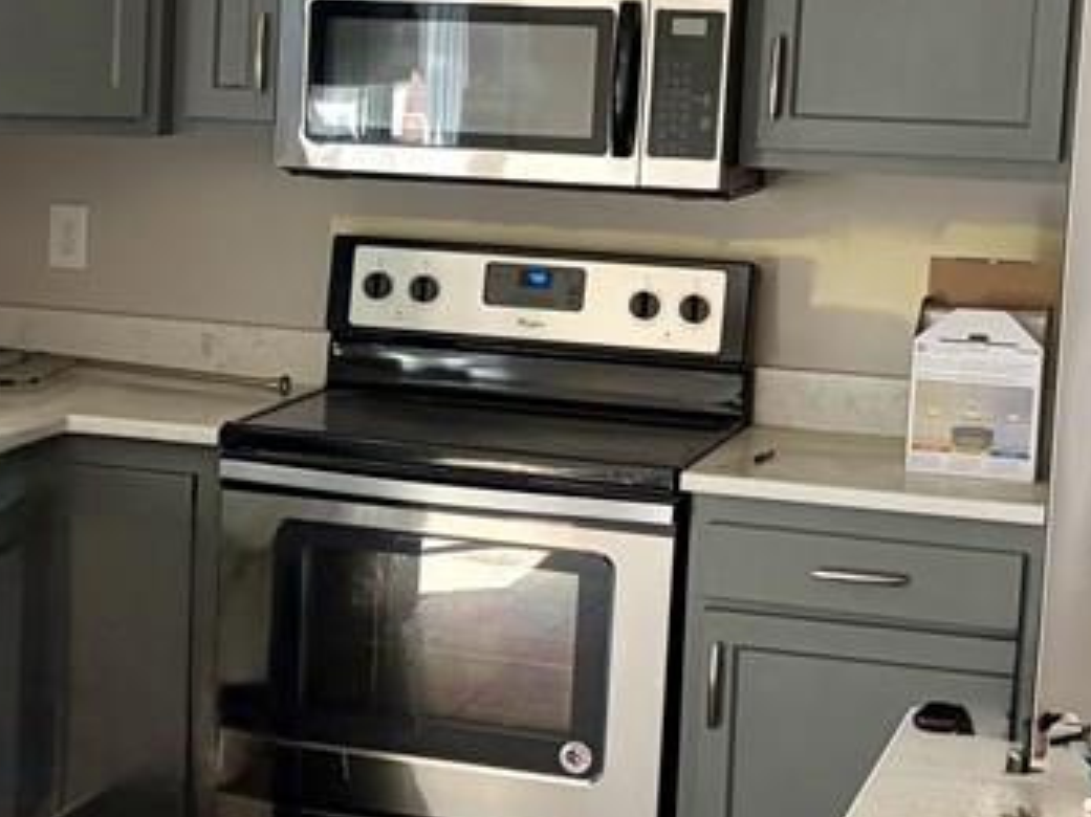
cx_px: 201
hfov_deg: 20.2
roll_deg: -3.2
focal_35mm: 96
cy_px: 363
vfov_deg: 15.4
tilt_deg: -5.5
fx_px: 3025
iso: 125
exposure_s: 1/90
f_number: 1.6
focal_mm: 5.96
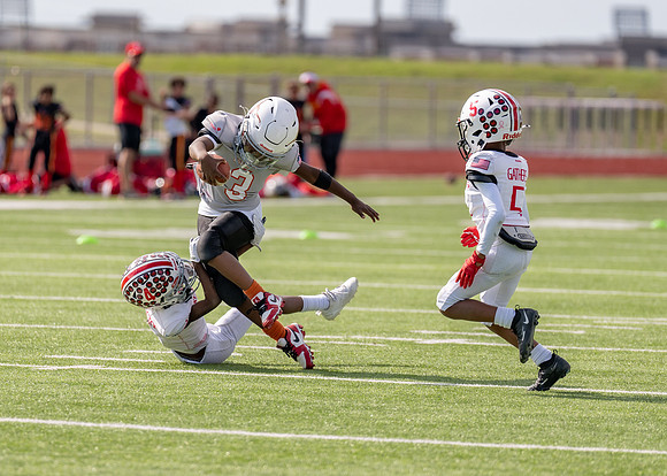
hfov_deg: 5.6
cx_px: 282
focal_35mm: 363
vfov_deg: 4.0
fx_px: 6880
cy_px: 235
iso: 160
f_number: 2.8
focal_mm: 200
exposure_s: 1/3200
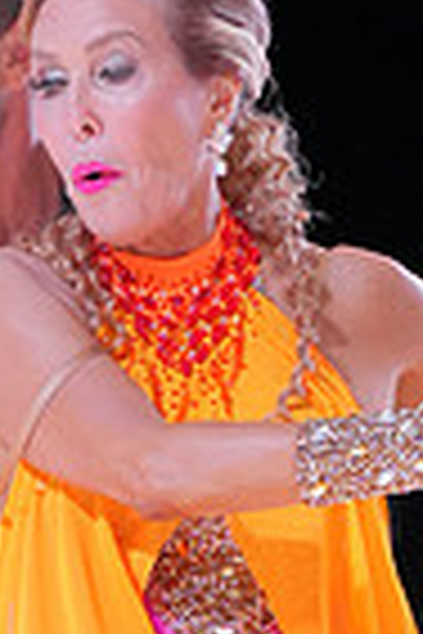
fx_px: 11825
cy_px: 827
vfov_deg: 3.1
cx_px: 146
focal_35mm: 671
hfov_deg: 2.0
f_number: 5.6
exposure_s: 1/400
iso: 4000
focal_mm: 163
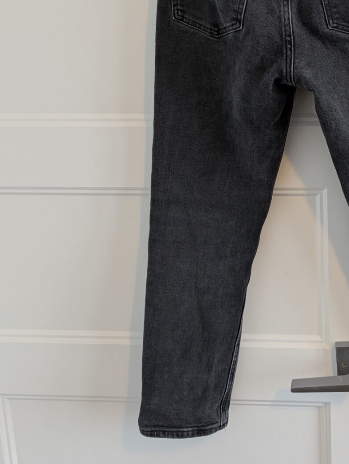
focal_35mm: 47
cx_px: 304
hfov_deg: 29.8
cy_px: 82
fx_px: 631
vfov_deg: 38.6
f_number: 1.68
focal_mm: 6.9
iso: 278
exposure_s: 1/120
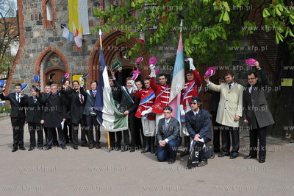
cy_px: 98
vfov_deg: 31.8
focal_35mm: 42
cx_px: 147
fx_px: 343
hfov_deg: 46.4
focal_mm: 42
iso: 800
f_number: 11
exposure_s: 1/500
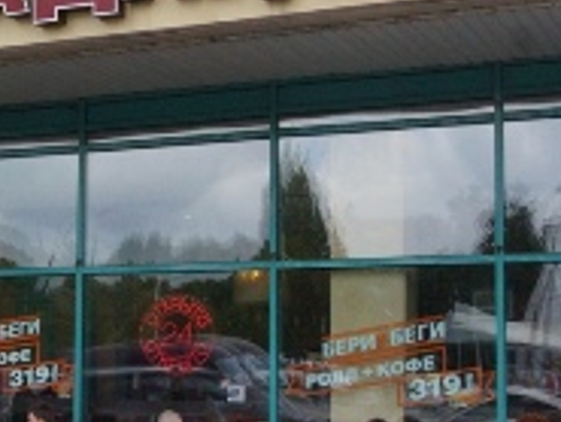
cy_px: 229
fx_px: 1249
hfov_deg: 24.8
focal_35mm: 77
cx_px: 88
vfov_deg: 19.2
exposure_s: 1/1600
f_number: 8
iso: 2000
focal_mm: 22
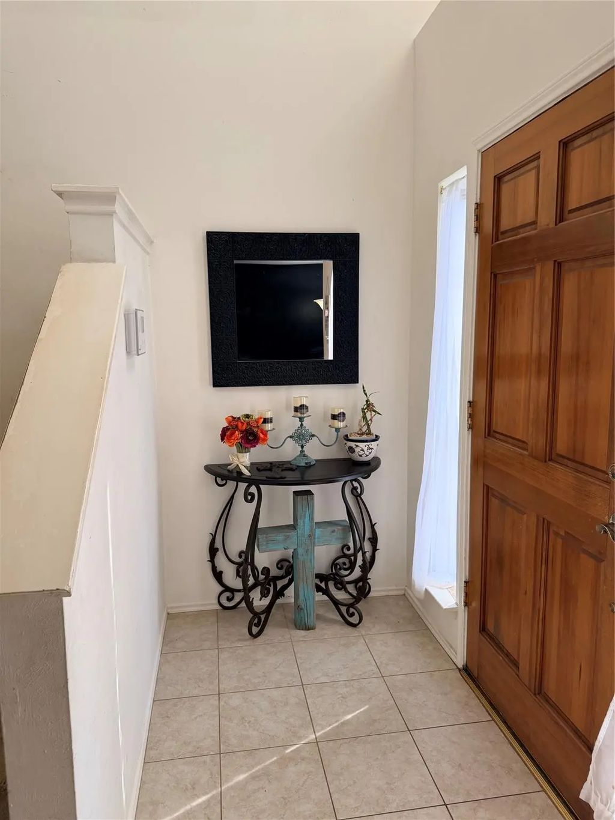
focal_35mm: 24
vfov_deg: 71.6
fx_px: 568
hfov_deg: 56.8
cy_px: 410
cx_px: 308
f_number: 1.78
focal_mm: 6.76
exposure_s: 1/121
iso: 160
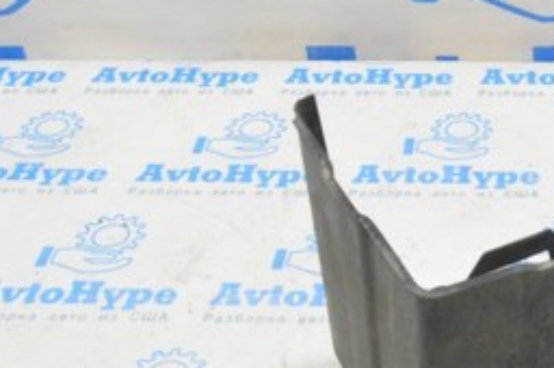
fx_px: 1153
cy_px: 222
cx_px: 552
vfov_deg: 18.1
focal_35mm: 75
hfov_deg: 25.7
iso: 6400
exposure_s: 1/15
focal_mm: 20
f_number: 20
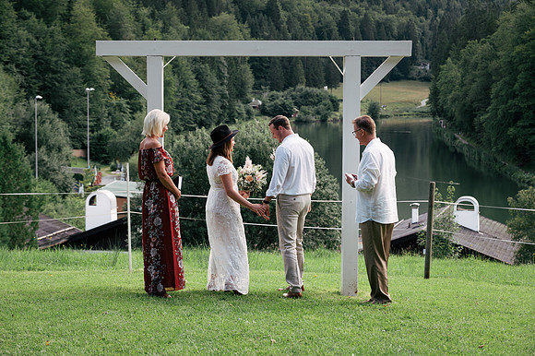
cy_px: 178
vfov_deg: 15.3
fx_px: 1329
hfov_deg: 22.8
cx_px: 268
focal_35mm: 89
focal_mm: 86
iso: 320
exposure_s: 1/200
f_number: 6.3
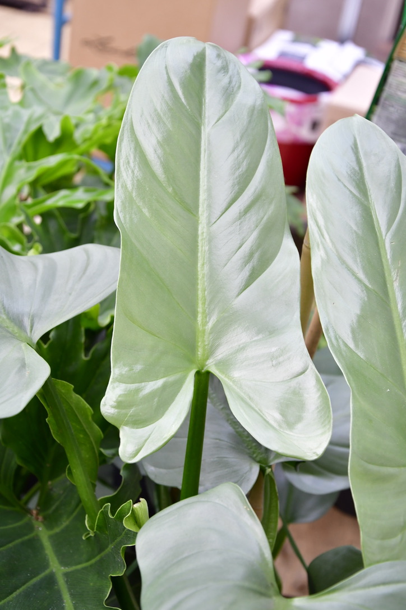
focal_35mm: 57
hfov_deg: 23.8
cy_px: 305
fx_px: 964
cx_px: 203
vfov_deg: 35.1
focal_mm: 38
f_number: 5.6
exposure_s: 1/125
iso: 800
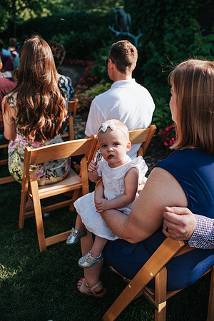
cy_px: 160
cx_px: 107
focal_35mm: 35
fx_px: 312
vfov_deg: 54.4
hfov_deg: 37.9
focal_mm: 35
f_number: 3.2
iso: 110
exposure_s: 1/500
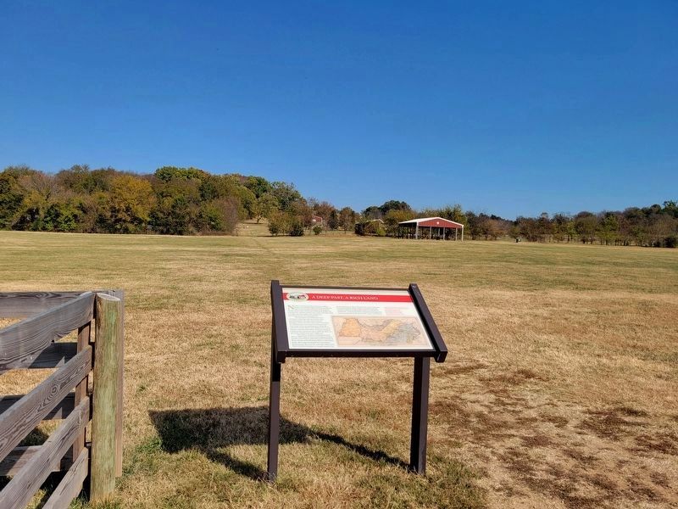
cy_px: 254
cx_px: 339
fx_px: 509
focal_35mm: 26
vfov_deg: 53.1
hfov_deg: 67.3
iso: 40
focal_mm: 5.4
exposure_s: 1/3282
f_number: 1.8
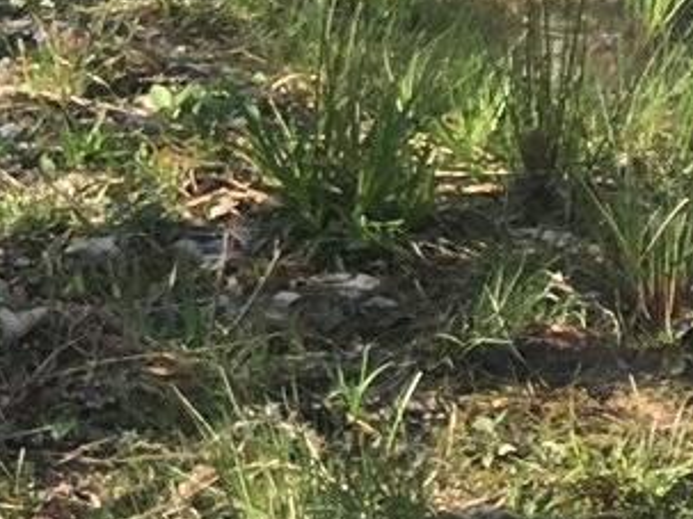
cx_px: -1542
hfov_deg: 8.3
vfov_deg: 7.5
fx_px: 3862
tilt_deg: -6.4
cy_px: -300
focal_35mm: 193
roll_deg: +1.4
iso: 25
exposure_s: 1/217
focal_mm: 4.15
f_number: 2.2
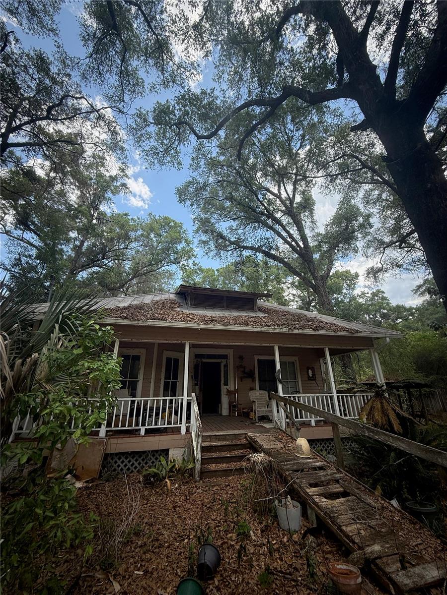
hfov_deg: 85.7
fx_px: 241
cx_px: 224
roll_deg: -0.3
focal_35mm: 14
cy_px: 298
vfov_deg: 102.1
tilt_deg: +22.3
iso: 64
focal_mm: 2.22
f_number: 2.2
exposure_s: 1/514
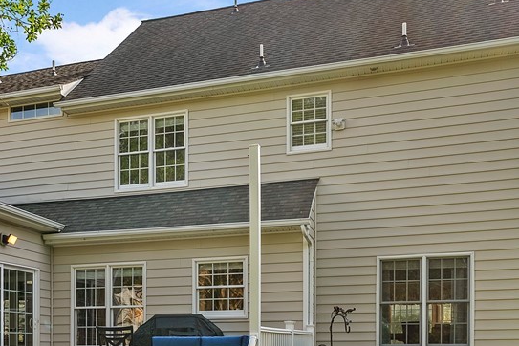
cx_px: 130
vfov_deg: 28.0
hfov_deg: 40.0
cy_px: 213
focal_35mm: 48
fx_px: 692
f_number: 8
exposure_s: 1/60
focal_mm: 24
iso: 100
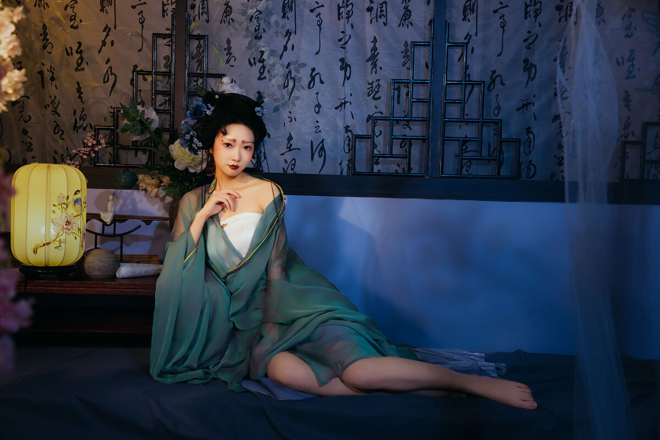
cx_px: 330
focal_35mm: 49
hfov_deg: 40.3
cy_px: 220
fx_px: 898
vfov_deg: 27.5
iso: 400
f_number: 4
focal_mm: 50
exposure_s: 1/125
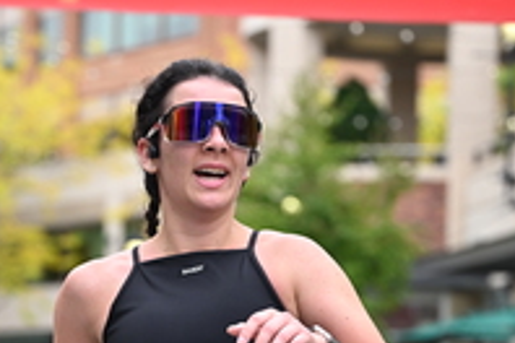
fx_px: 2775
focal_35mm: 194
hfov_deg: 10.6
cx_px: 218
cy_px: 352
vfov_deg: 7.0
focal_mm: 70
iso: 640
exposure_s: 1/2000
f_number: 2.8
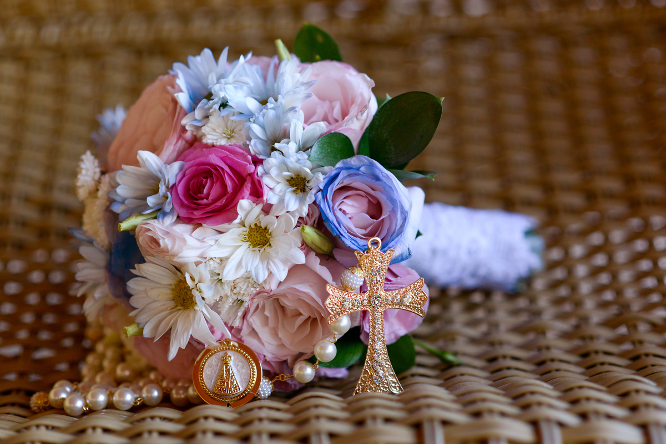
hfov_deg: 23.9
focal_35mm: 85
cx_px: 333
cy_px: 222
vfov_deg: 16.1
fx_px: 1573
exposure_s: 1/320
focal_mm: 85
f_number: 3.2
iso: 640
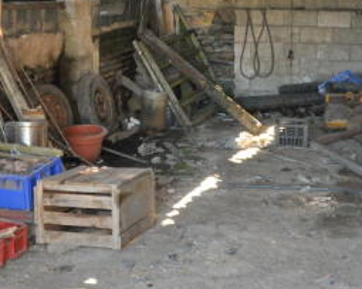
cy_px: 106
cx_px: 237
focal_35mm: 65
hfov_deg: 29.0
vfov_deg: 23.4
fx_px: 696
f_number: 3.5
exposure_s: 1/125
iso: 800
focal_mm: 18
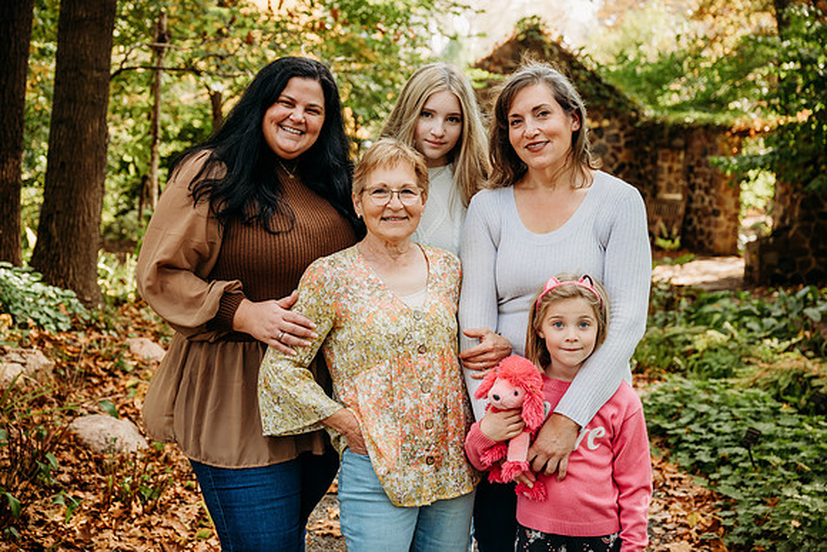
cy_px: 276
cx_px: 414
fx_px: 1057
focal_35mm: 46
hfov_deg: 42.7
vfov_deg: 29.3
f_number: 4
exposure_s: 1/320
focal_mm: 46
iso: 500
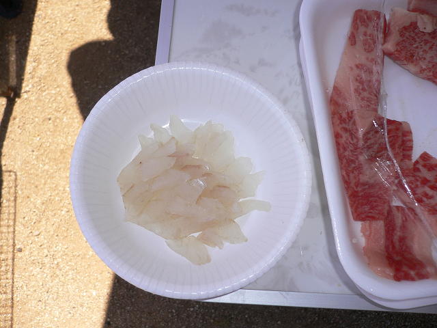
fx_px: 442
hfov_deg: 52.6
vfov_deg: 40.7
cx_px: 218
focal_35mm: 35
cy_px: 164
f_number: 2.8
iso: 80
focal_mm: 5.8
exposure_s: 1/640
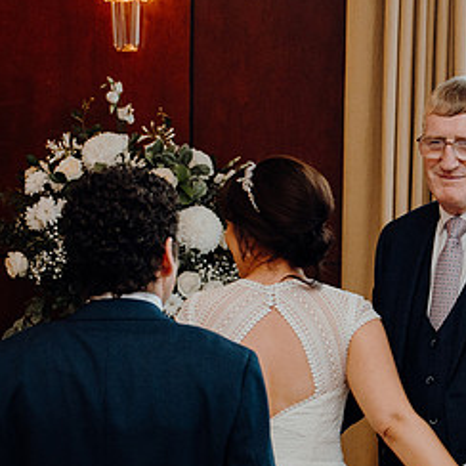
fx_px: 1599
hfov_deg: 16.6
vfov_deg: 16.5
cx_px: 248
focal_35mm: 105
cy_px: 360
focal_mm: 35
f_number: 2.8
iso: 1250
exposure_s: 1/200
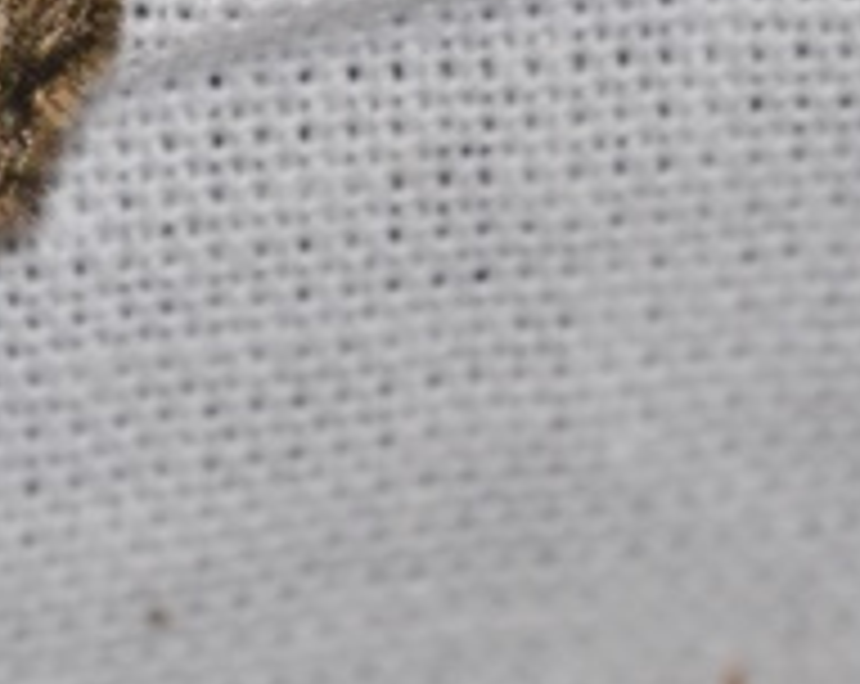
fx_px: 33335
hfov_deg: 1.5
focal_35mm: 1312
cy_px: -18
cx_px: -950
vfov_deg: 1.2
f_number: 8
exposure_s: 1/125
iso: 100
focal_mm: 185
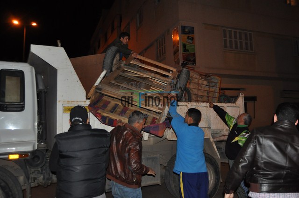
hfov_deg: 53.2
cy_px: 99
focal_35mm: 36
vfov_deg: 36.8
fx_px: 299
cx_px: 150
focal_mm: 24
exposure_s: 1/60
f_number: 3.8
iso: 800
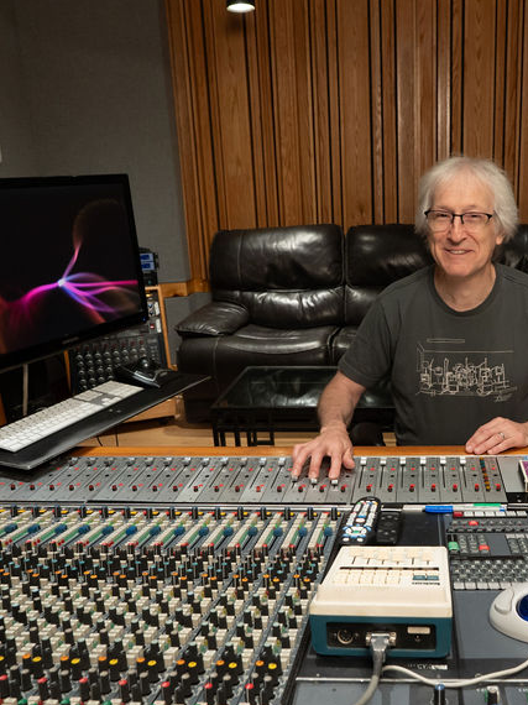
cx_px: 405
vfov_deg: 58.3
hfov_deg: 43.7
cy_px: 382
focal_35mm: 31
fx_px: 631
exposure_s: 1/160
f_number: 5.6
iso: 1600
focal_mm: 16
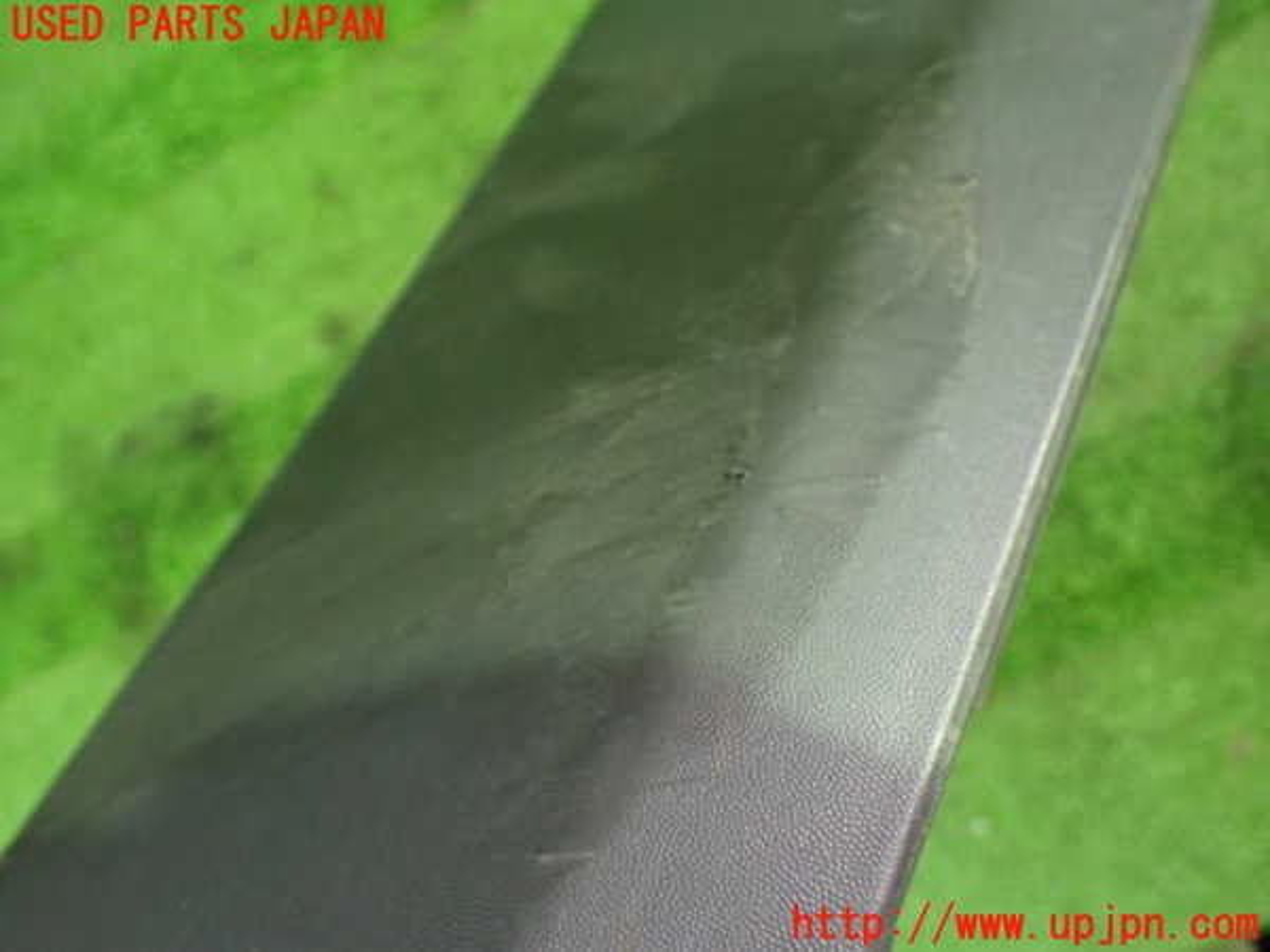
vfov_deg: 46.8
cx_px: 635
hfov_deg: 60.0
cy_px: 476
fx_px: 1101
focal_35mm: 30
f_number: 2.3
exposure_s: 1/30
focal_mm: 5.4
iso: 1000
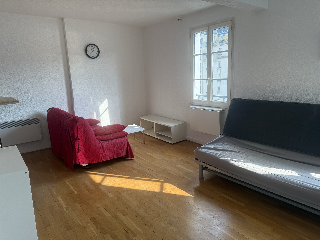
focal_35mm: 24
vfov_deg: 56.8
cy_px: 120
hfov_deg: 71.6
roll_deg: +0.3
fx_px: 222
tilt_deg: -13.3
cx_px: 160
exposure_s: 1/341
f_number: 1.78
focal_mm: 6.76
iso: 100
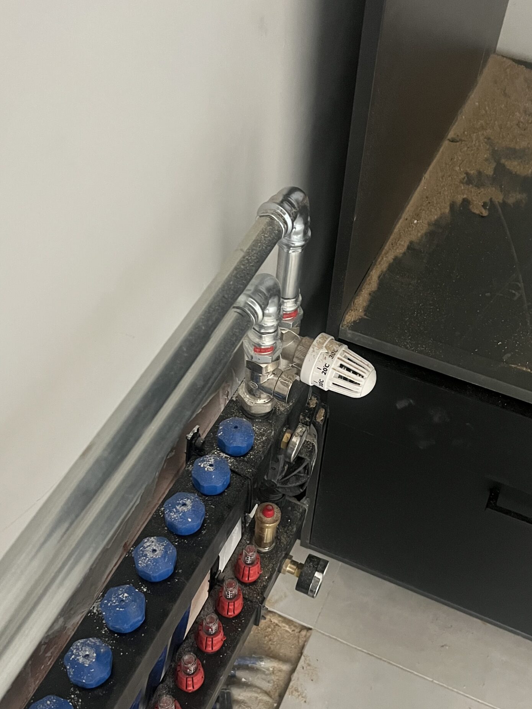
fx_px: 738
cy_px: 454
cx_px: 288
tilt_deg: -55.8
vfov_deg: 50.7
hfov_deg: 39.6
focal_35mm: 36
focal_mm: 5.7
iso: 640
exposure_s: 1/38
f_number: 1.5
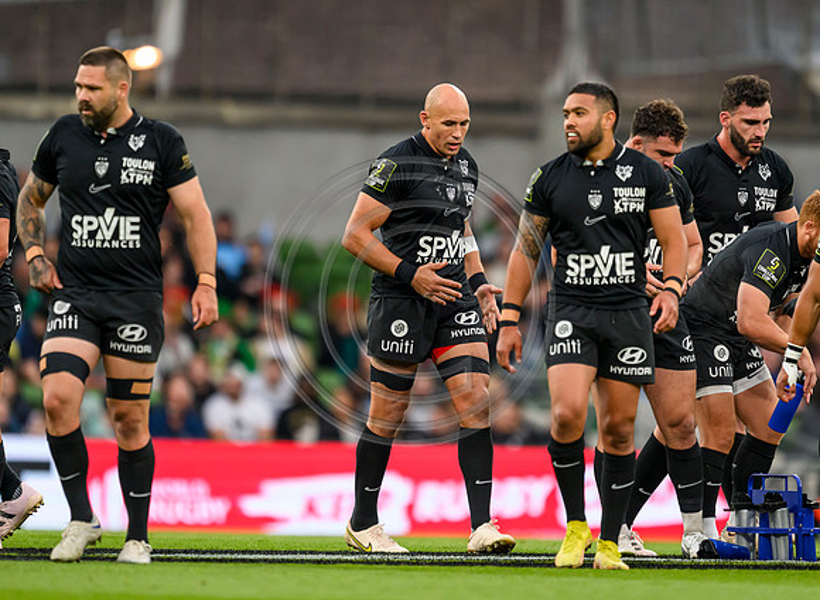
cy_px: 258
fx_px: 18058
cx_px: 450
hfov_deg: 2.6
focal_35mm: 769
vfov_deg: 1.9
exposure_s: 1/1250
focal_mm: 560
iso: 2000
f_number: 4
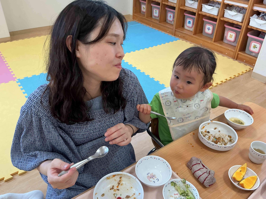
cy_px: 100
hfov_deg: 61.7
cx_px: 133
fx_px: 223
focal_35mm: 29
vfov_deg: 48.2
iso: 50
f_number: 1.8
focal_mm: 3
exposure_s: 1/60
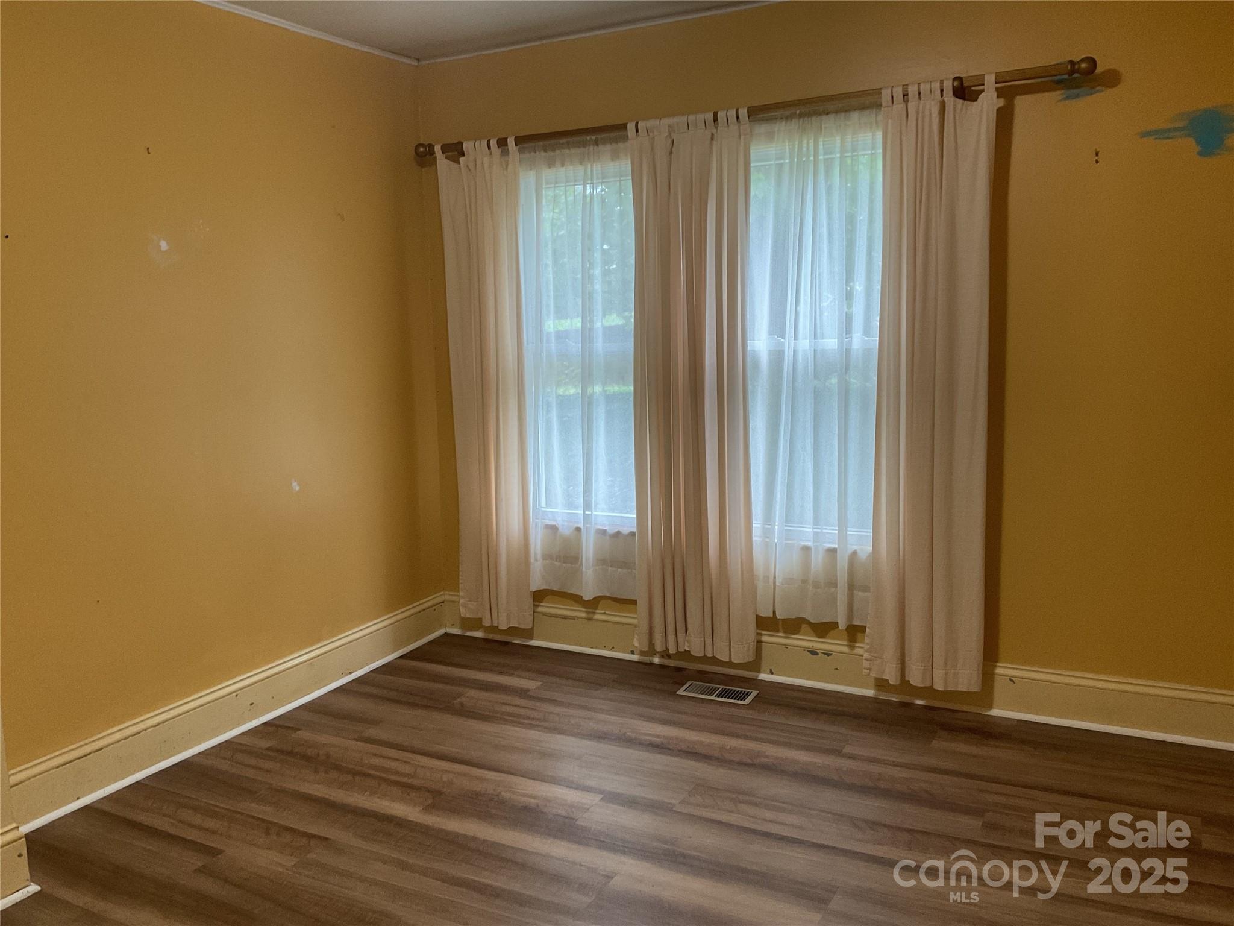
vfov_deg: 48.2
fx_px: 1034
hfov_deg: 61.7
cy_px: 463
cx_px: 617
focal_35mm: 29
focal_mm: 3
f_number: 1.8
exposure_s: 1/60
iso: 125
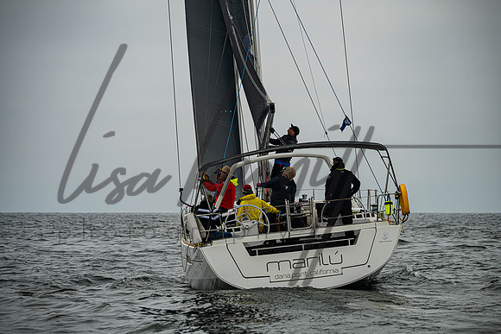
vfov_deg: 7.4
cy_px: 167
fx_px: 2576
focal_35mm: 185
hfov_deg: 11.1
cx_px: 250
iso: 250
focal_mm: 180
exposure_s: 1/3200
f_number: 5.6
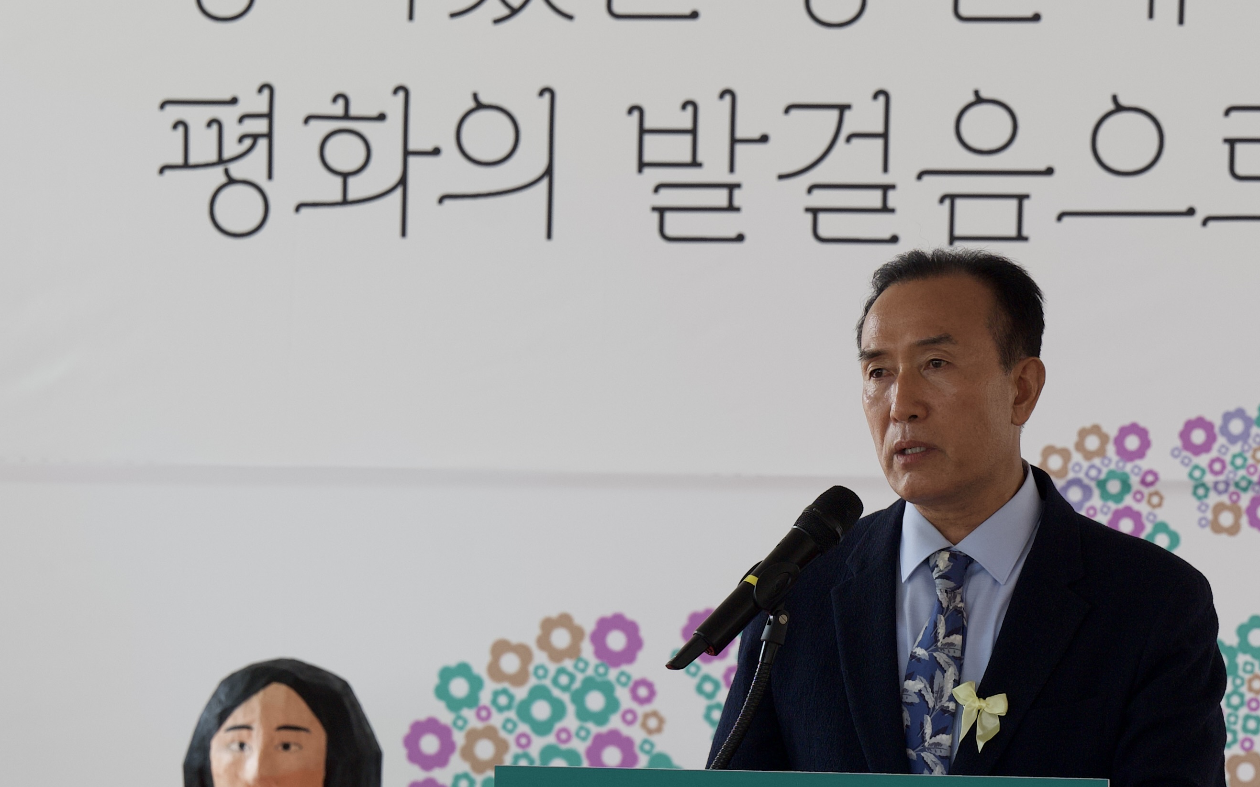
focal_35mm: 351
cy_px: 498
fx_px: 12052
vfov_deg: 3.7
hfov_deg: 6.0
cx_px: 922
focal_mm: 150
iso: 500
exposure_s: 1/125
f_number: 5.6
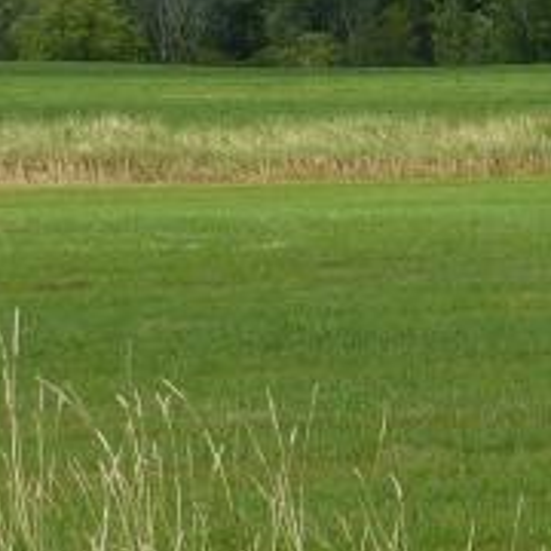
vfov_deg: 6.7
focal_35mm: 262
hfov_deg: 6.6
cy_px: -12
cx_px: 725
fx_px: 4718
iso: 80
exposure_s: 1/500
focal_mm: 8.5
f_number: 5.6
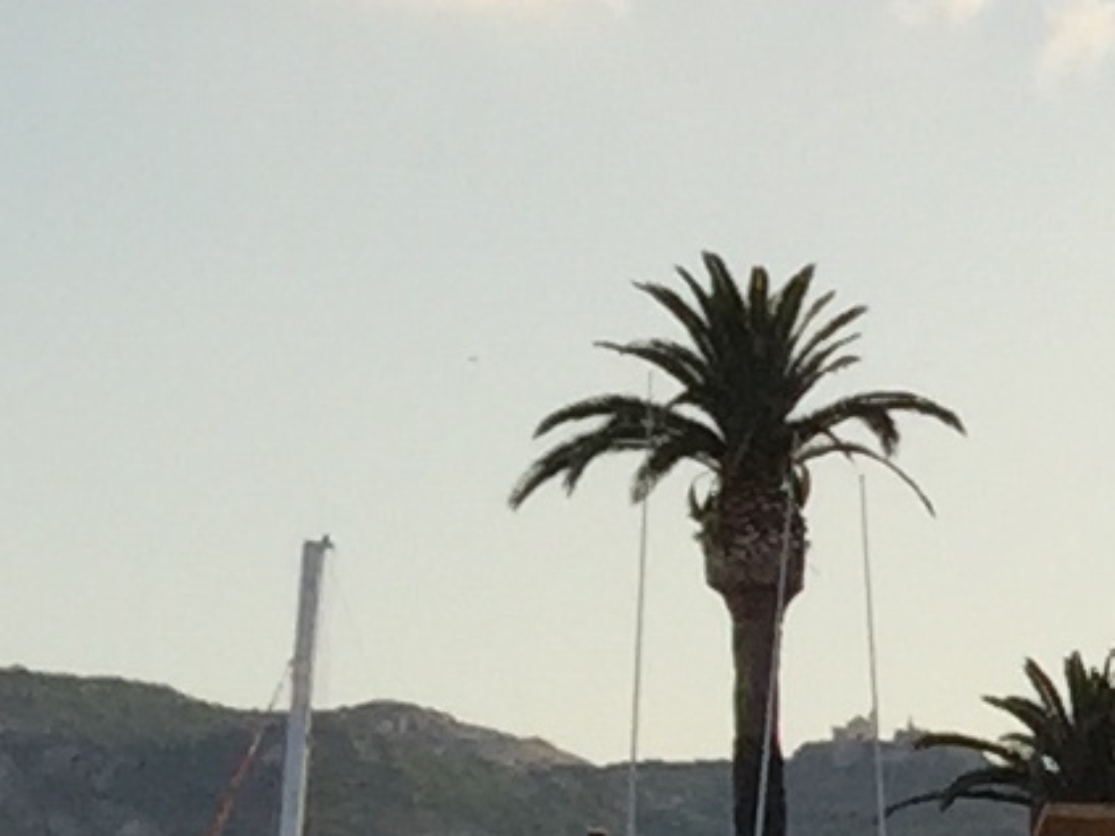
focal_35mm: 224
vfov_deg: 6.5
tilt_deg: +1.5
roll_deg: -1.1
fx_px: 7213
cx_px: 3709
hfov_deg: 7.4
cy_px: 1332
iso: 32
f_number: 2.2
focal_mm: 4.15
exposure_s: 1/1130
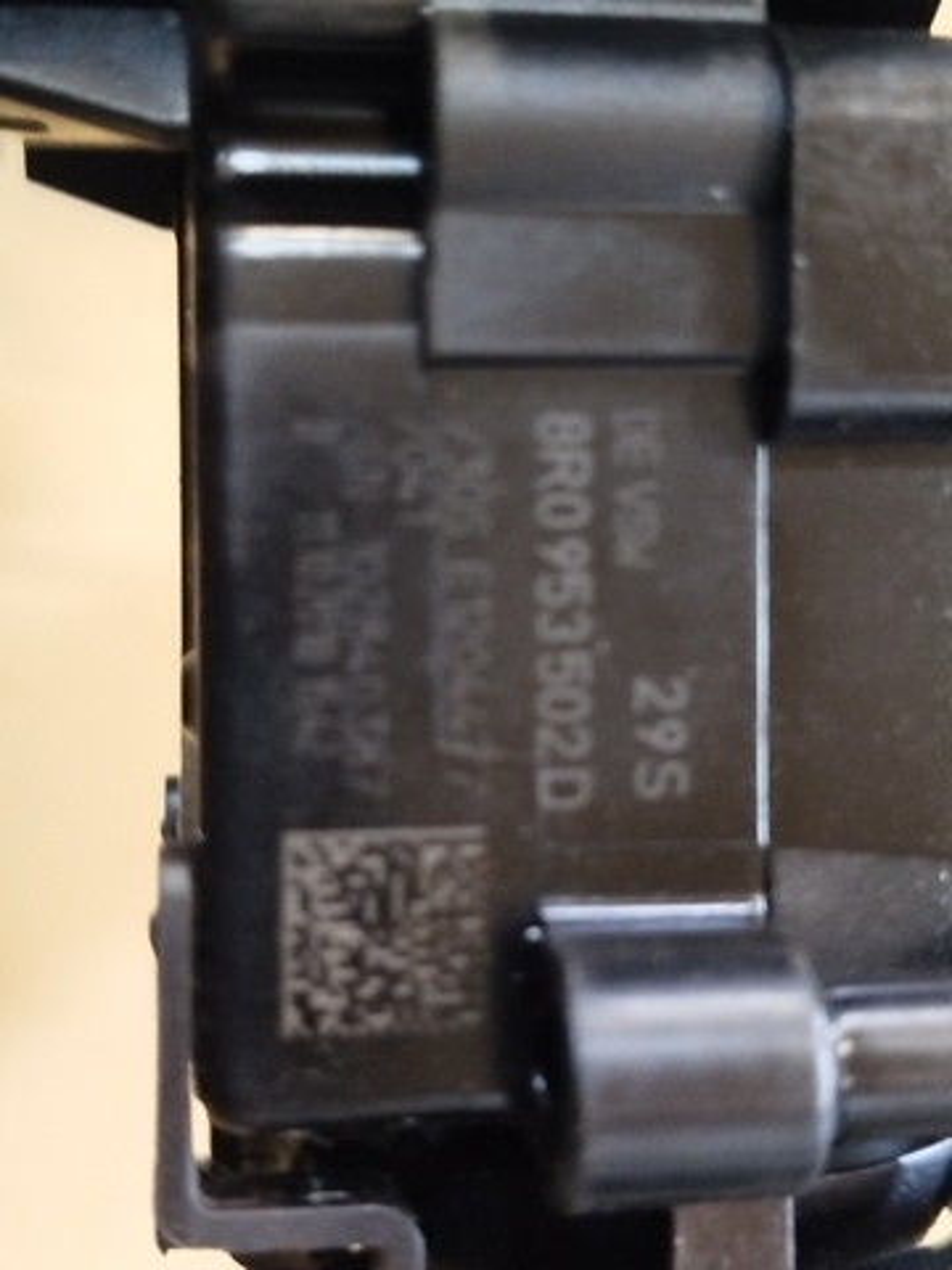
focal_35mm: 48
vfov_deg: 39.7
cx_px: 476
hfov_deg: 30.3
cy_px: 635
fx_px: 1760
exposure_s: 1/17
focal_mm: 5.31
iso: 640
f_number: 1.7
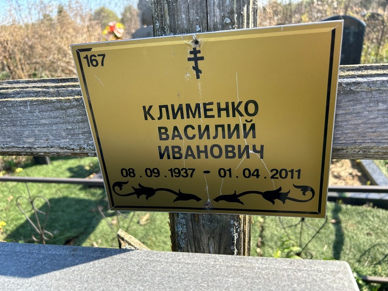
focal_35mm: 26
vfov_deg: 53.1
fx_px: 291
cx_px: 194
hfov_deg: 67.3
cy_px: 146
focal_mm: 5.7
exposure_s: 1/696
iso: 50
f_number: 1.5
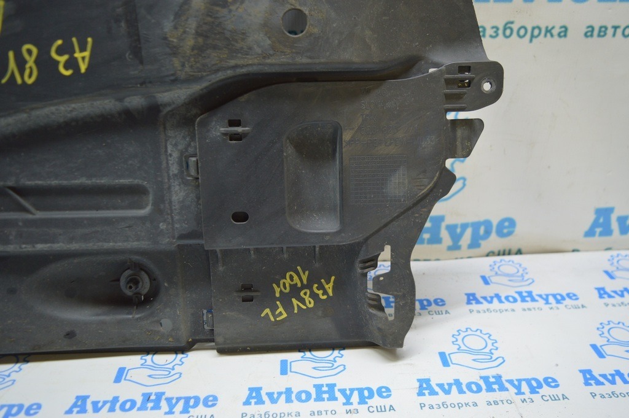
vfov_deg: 43.5
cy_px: 209
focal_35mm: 30
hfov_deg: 62.0
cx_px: 314
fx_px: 524
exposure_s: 1/40
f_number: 3.8
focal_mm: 20
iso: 400
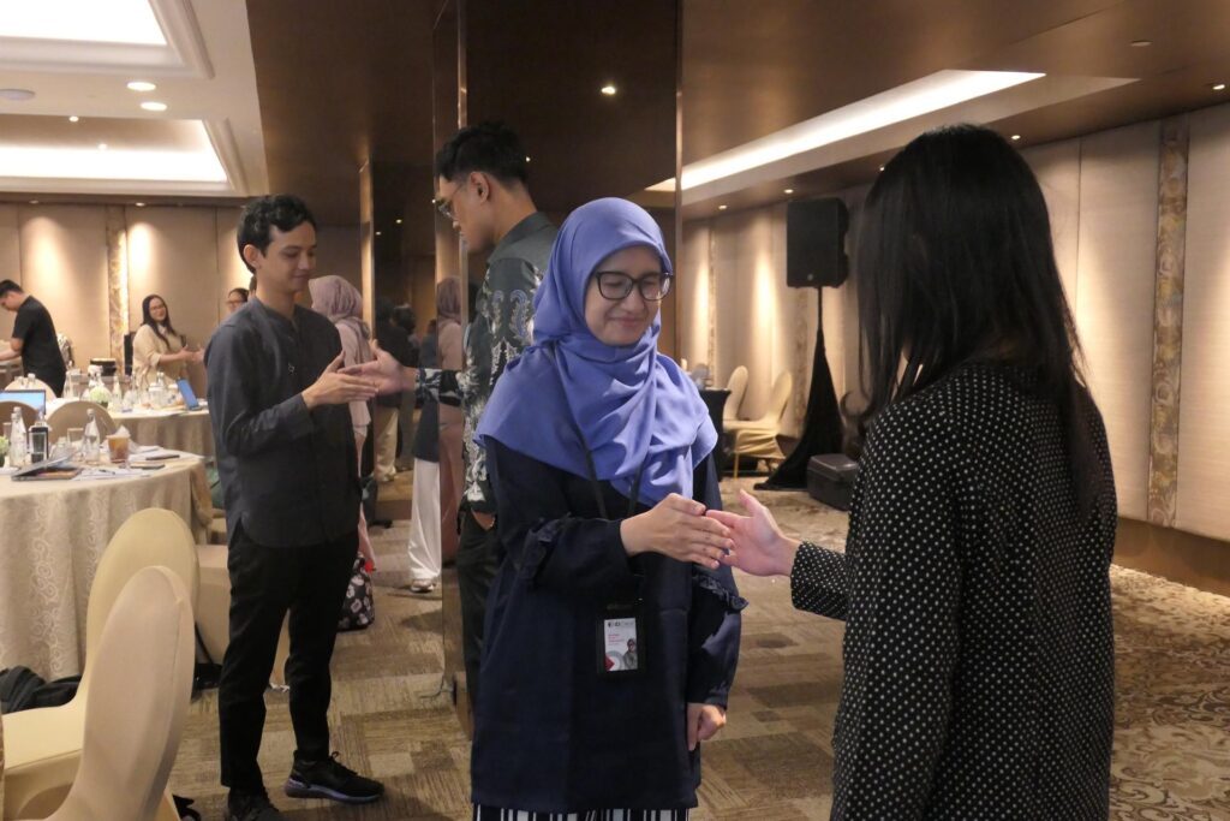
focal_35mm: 36
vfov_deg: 36.9
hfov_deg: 53.1
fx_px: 1230
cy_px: 410
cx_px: 615
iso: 3200
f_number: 2.8
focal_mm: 13
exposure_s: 1/80
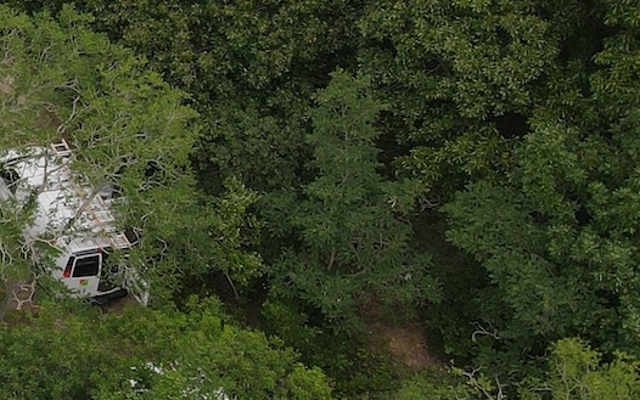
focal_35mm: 87
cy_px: 63
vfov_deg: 14.9
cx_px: -386
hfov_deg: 19.8
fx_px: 1518
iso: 100
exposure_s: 1/500
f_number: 2.8
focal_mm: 4.5
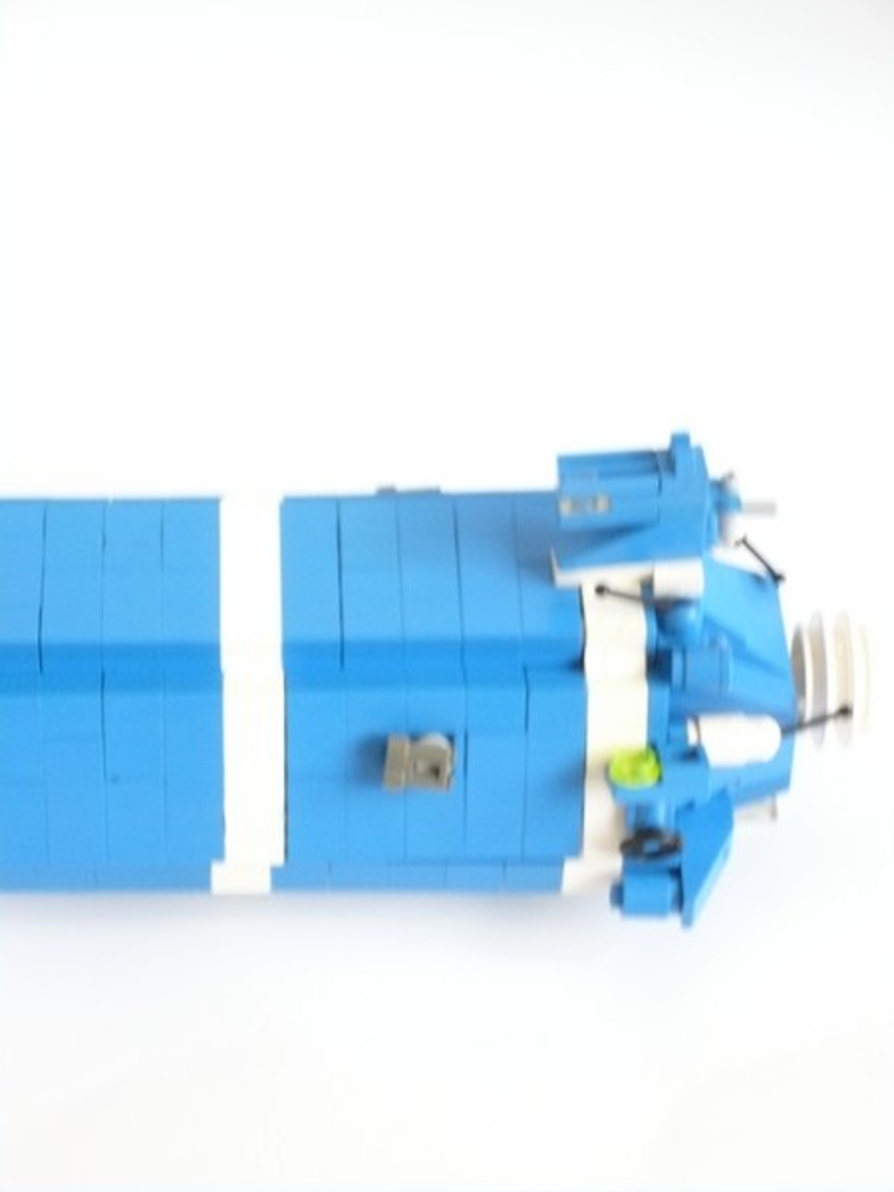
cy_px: 596
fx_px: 3616
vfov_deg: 18.7
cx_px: 447
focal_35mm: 105
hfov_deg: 14.1
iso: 320
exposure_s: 1/8
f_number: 5
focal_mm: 17.4
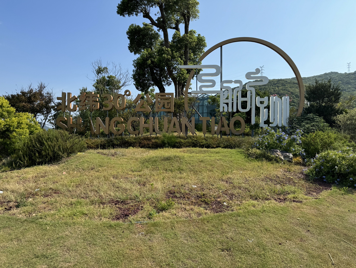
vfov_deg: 56.9
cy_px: 134
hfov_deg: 71.6
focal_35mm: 24
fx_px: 247
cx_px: 178
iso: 80
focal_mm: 6.76
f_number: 1.78
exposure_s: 1/4310
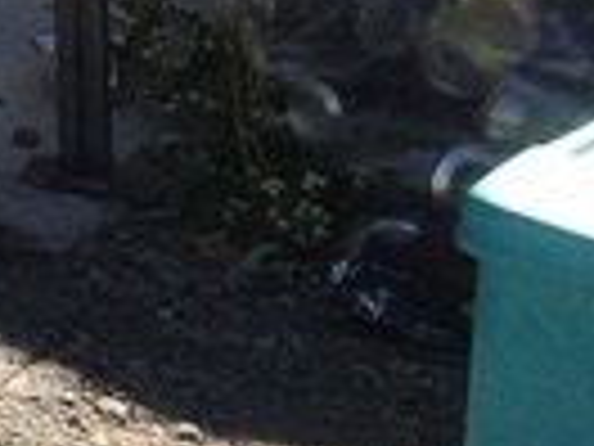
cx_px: -1404
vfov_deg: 6.3
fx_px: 3998
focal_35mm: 233
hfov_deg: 7.2
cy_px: -171
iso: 32
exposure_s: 1/1053
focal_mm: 4.12
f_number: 2.2
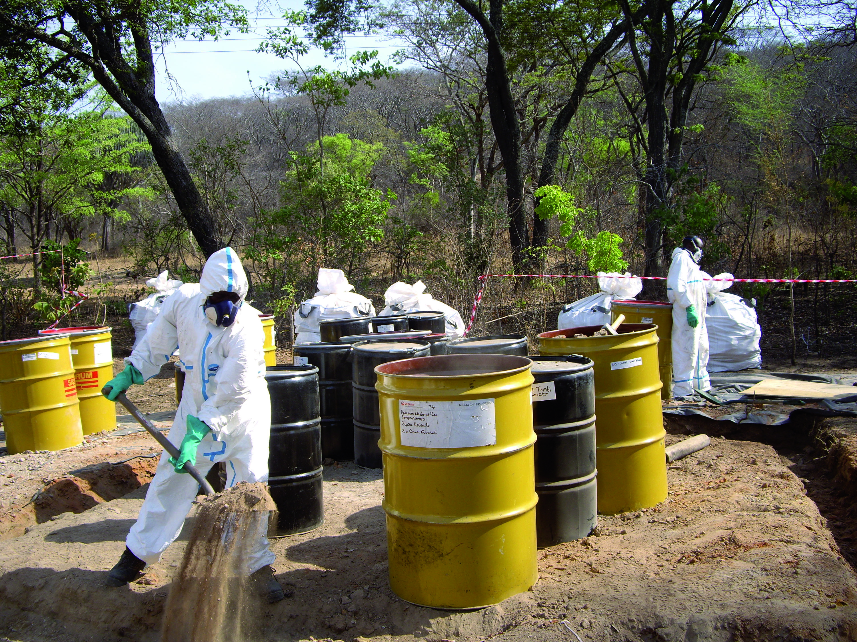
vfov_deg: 37.7
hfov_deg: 49.0
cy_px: 321
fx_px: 941
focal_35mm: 38
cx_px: 428
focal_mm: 7.9
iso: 64
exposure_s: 1/500
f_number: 2.8
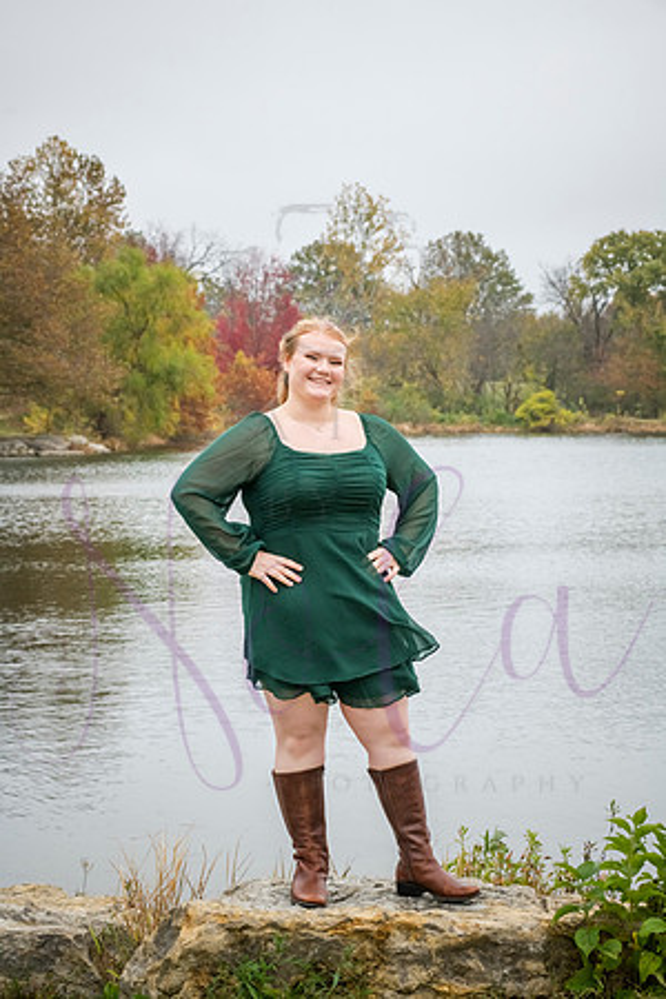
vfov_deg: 23.6
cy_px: 500
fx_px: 2386
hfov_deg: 15.9
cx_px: 333
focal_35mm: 86
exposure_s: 1/400
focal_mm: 86
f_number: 10
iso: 640
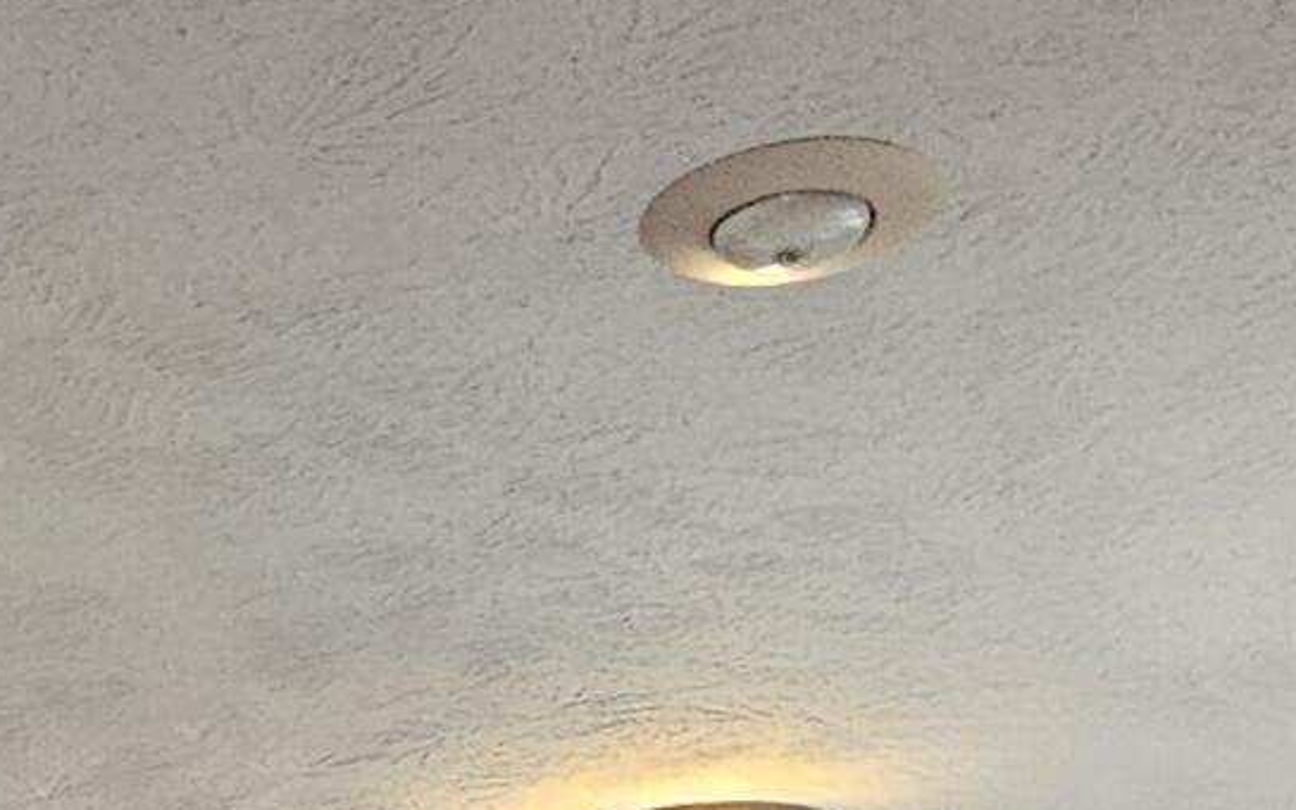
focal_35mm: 76
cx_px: -155
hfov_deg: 25.1
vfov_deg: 13.4
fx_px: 2684
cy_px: 1844
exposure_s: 1/40
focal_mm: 2.2
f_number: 2.2
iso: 400
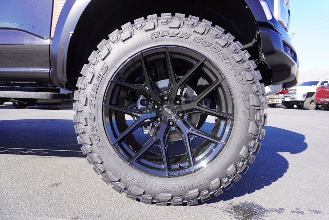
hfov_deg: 73.7
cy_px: 110
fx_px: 219
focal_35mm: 24
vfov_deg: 53.2
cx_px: 164
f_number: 6.3
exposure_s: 1/100
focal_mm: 16
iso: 100
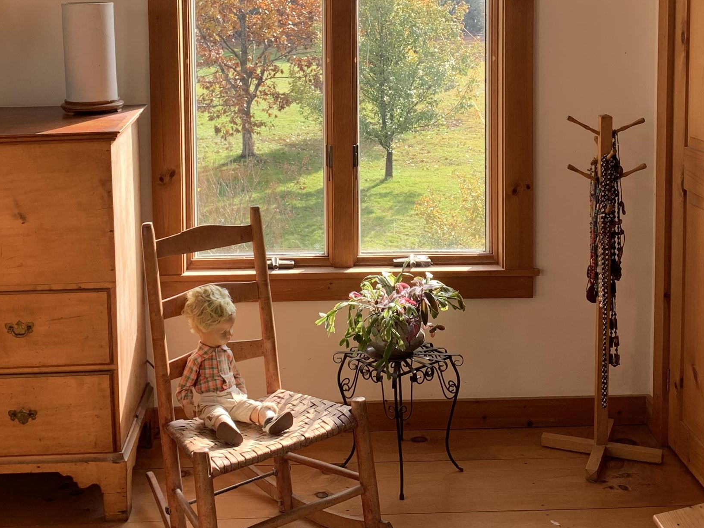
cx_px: 355
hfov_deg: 38.9
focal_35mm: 49
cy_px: 95
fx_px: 997
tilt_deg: -3.8
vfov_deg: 28.9
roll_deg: +0.3
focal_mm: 4.25
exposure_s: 1/166
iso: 25
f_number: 1.8
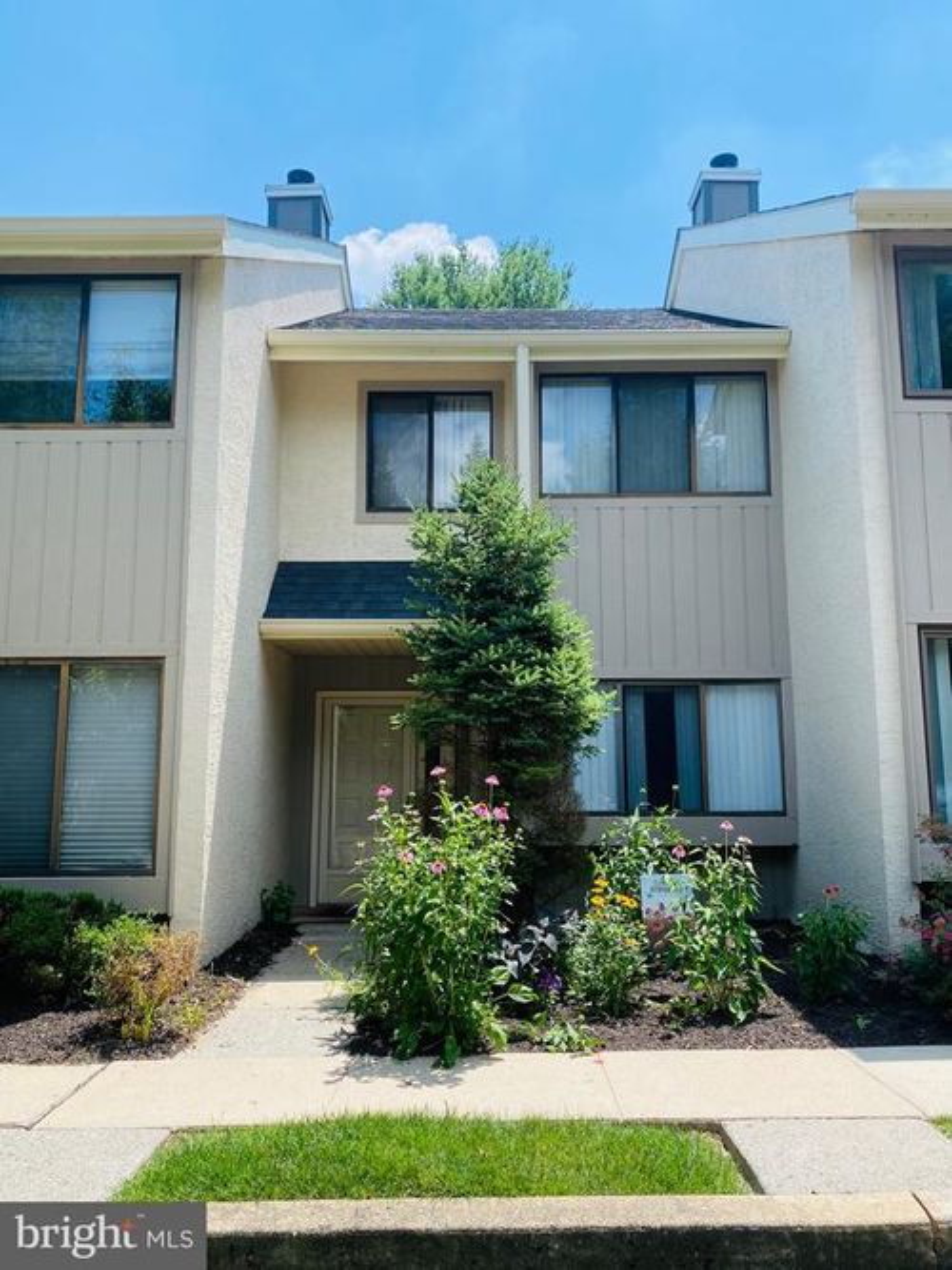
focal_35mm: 26
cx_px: 476
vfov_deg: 67.3
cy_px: 635
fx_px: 954
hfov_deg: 53.0
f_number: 1.8
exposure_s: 1/2066
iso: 32
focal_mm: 4.25
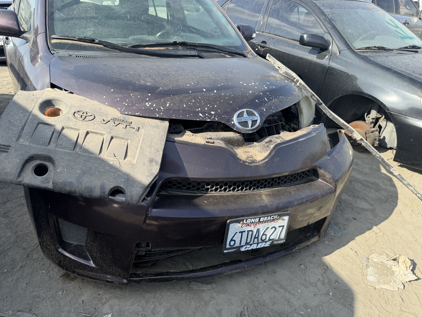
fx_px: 305
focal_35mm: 25
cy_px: 154
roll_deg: -0.7
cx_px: 206
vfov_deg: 54.9
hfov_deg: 69.4
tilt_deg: -22.3
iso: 100
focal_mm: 6.76
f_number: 1.78
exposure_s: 1/2053
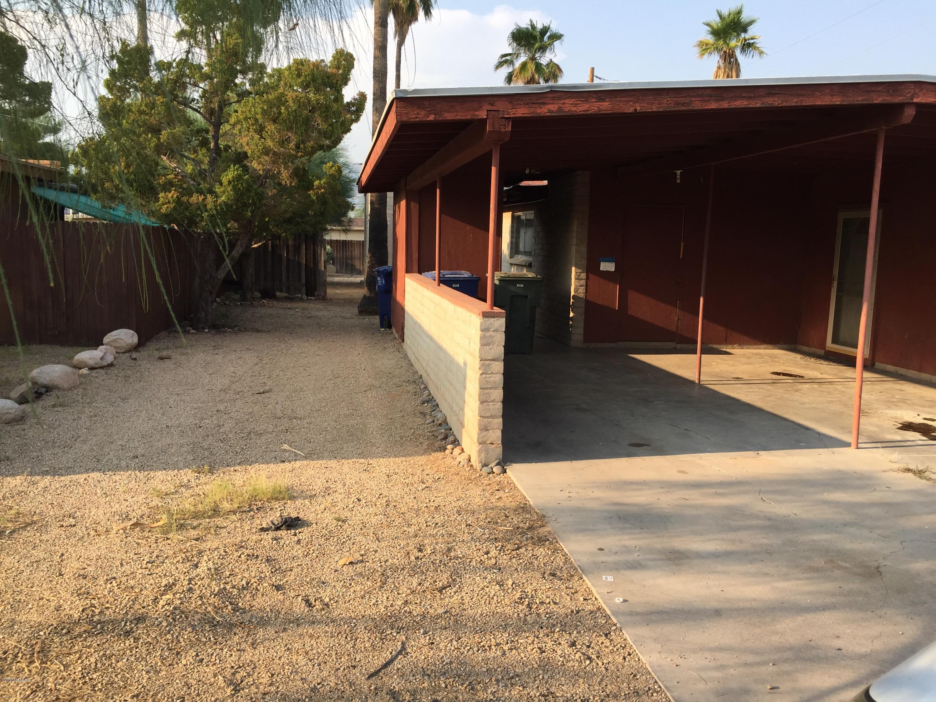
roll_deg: -3.0
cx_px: 468
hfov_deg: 61.7
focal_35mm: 29
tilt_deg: -7.5
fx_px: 784
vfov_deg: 48.2
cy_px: 351
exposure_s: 1/746
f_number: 2.2
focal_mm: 4.15
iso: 32
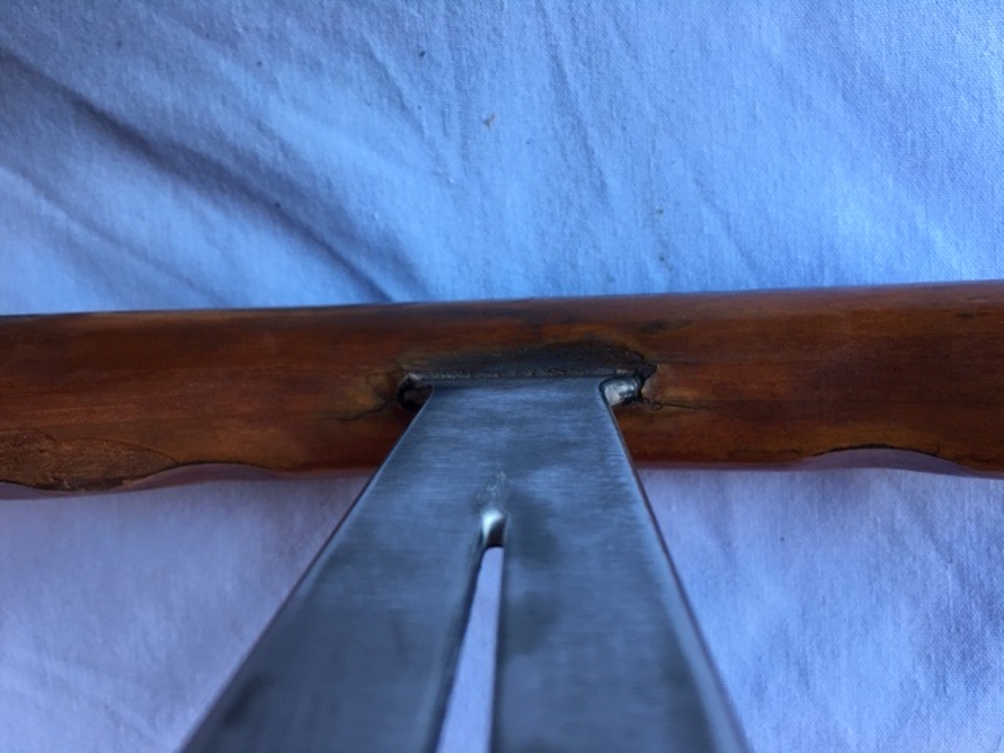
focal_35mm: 29
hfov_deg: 61.7
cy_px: 376
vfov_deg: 48.2
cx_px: 502
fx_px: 841
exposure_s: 1/100
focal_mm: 4.15
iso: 40
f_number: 2.2
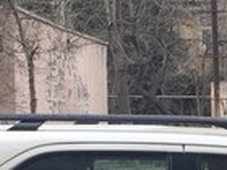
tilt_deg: -7.8
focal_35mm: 137
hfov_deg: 14.1
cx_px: 243
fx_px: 898
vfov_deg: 10.5
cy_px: 245
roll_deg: +1.0
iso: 32
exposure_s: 1/222
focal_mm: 4.15
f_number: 2.2
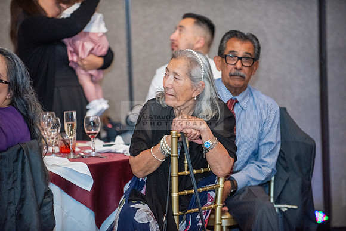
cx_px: 173
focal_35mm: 155
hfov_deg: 13.2
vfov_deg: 8.9
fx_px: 1490
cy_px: 116
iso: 3200
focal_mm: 155
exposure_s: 1/250
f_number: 2.8
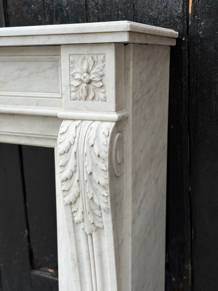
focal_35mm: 48
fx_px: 403
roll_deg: +1.3
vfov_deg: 39.7
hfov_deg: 30.3
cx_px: 109
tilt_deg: -12.3
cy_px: 146
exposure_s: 1/895
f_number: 1.78
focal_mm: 6.76
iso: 64
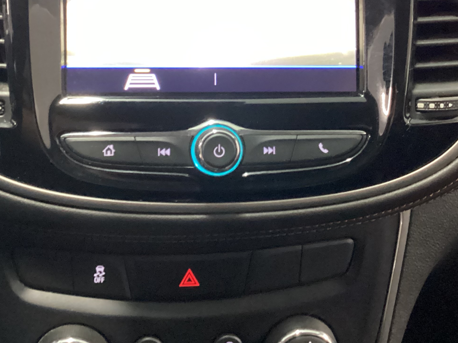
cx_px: 224
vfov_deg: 27.6
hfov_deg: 36.8
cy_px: 79
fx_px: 688
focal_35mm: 52
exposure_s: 1/15
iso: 800
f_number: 2.4
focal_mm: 3.3
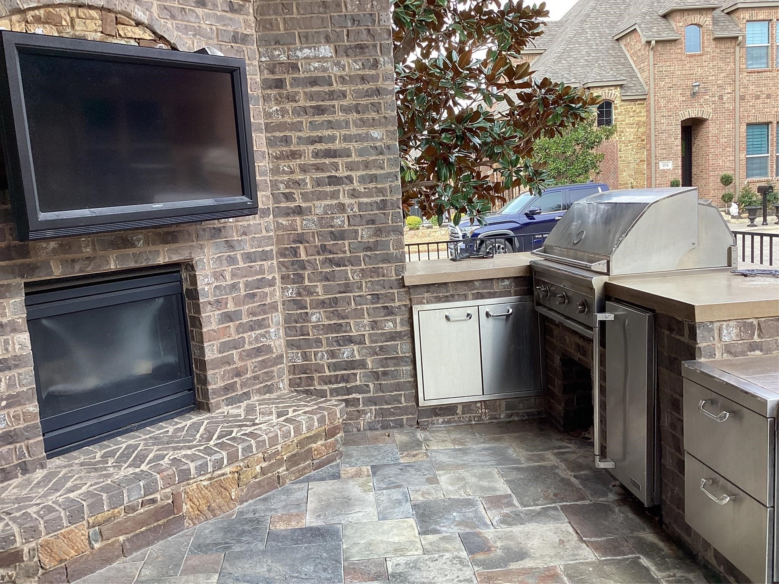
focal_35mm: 31
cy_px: 292
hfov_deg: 58.4
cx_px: 390
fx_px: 698
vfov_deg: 45.4
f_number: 2.4
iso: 50
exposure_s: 1/120
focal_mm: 3.3
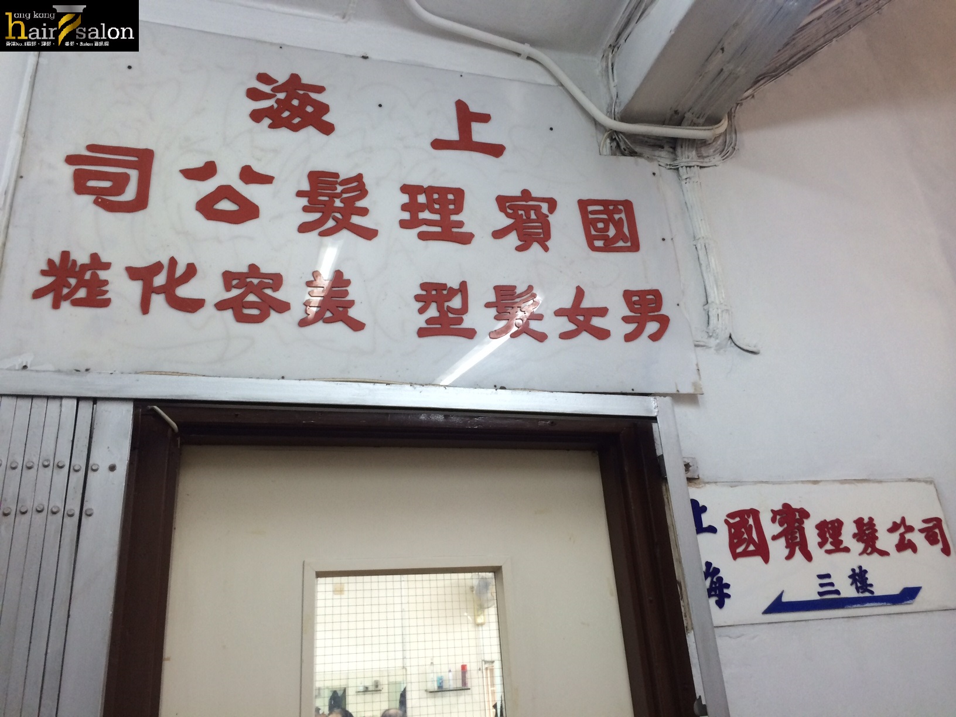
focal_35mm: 30
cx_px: 478
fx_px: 829
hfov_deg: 60.0
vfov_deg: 46.8
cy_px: 358
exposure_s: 1/30
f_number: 2.2
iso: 80
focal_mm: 4.12
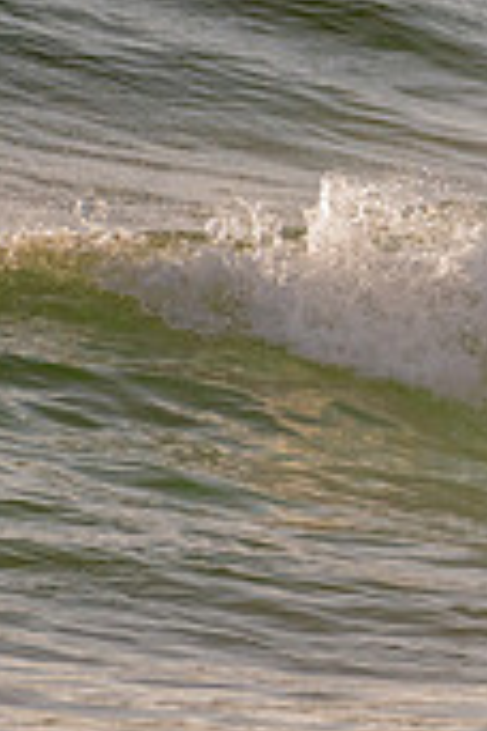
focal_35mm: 2080
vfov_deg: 1.0
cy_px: 243
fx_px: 42203
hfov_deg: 0.7
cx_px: 1050
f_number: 5.6
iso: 200
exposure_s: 1/2000
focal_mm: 500
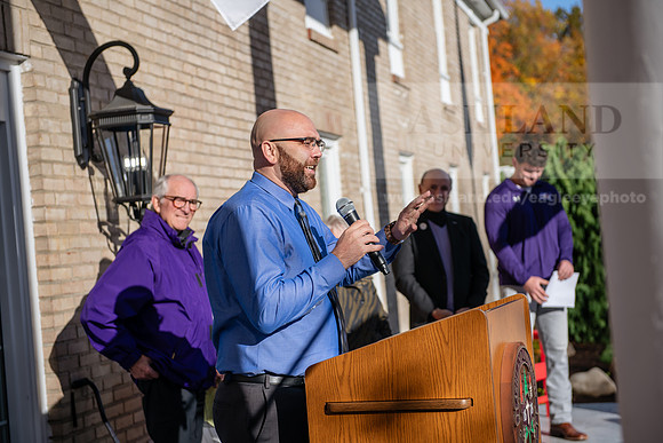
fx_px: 1142
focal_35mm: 62
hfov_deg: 32.4
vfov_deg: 21.9
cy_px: 222
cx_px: 332
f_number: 3.5
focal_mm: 62
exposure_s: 1/1000
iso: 80
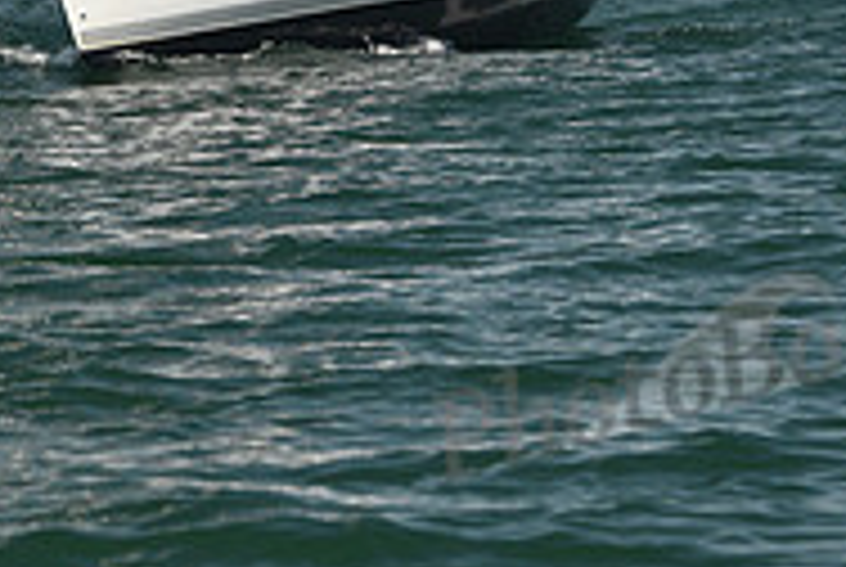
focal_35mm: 308
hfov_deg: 6.7
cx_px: 202
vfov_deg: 4.5
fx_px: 7249
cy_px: -263
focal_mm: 100
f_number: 5.6
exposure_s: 1/640
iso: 250
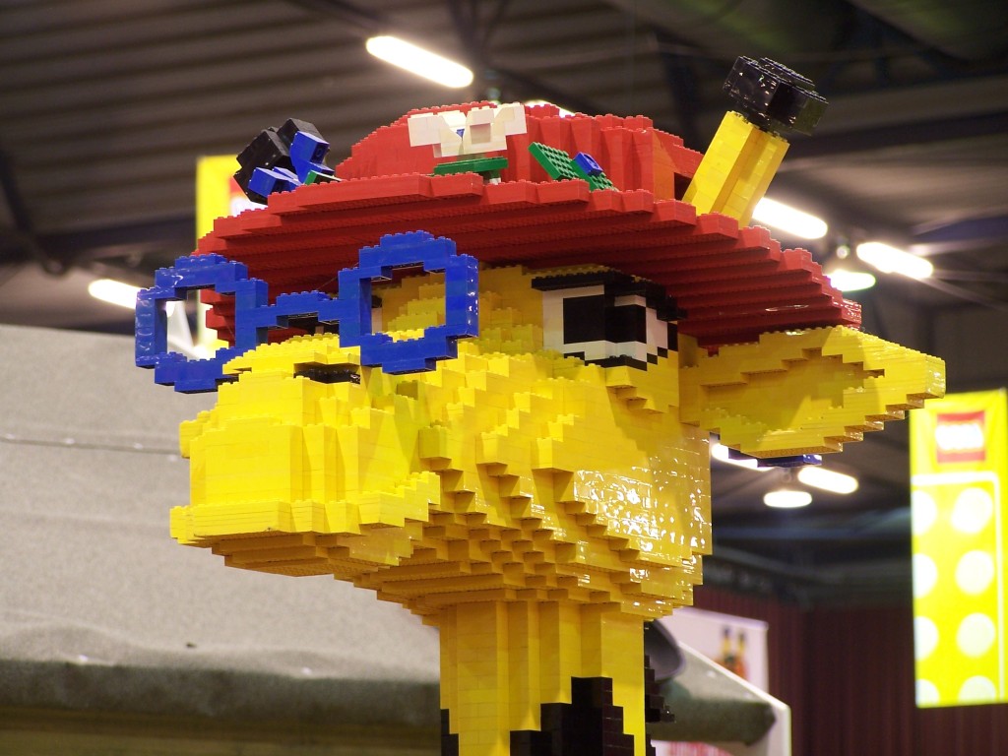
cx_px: 504
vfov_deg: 8.8
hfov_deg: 11.7
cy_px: 378
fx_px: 4921
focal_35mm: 169
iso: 80
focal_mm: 28
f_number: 3.2
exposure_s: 1/3
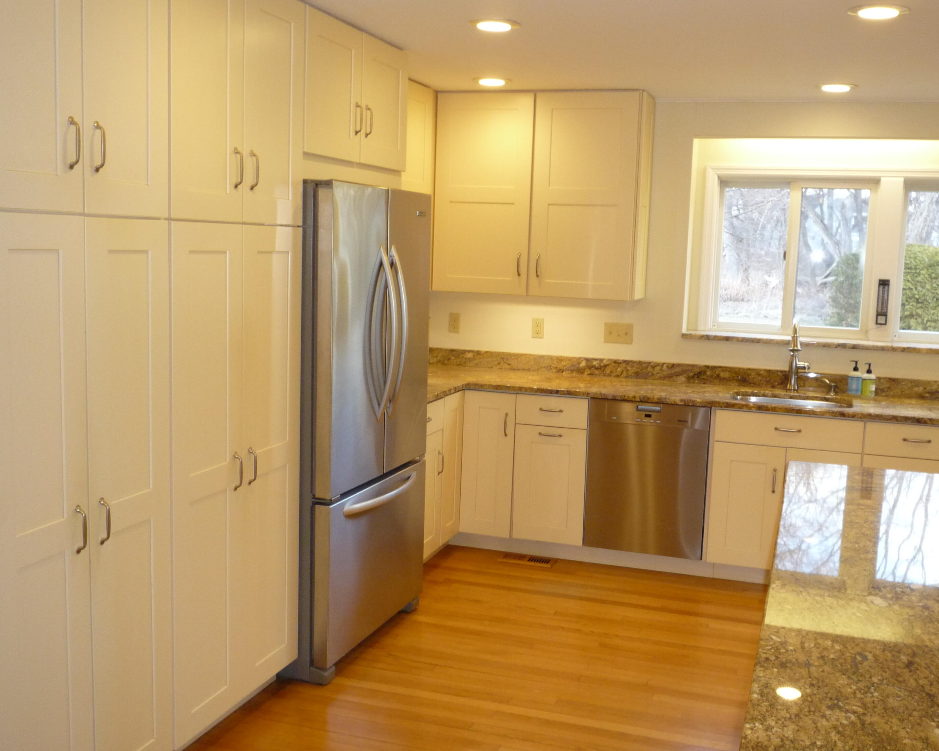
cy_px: 373
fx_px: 973
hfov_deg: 51.5
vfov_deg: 42.2
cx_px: 509
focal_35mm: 35
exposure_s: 1/30
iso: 200
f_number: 3.6
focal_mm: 5.8
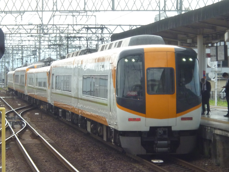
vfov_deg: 7.9
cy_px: 86
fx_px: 1250
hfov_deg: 10.5
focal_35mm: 189
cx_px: 114
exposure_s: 1/125
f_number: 6.5
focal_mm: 20
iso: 250
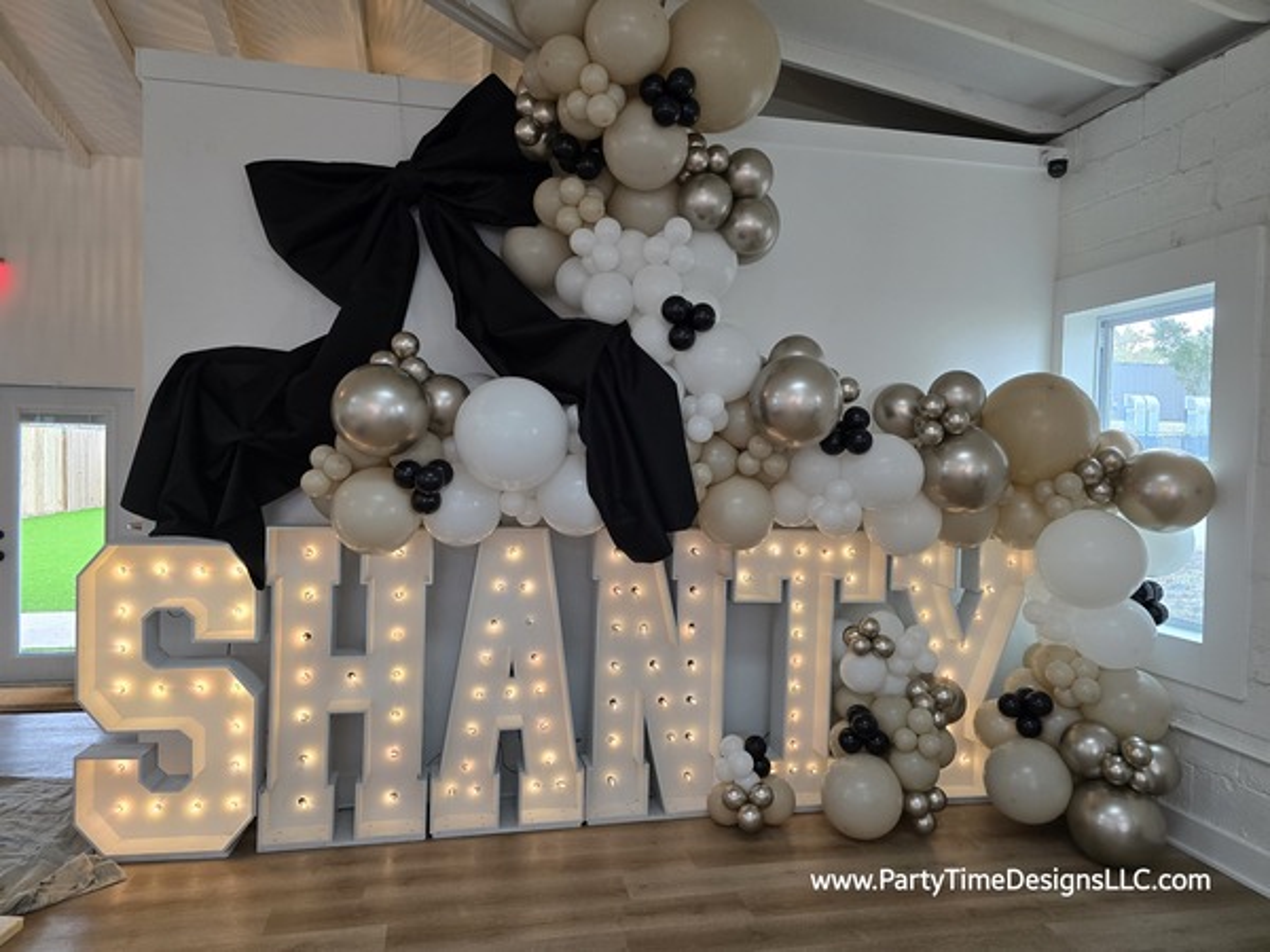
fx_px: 844
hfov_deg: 73.9
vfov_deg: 58.9
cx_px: 635
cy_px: 476
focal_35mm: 23
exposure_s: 1/120
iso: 250
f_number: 1.7
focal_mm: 6.3
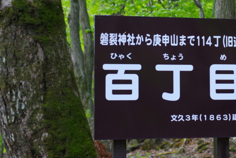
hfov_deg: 23.4
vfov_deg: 15.9
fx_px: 564
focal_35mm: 86
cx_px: 173
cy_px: 64
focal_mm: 35
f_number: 5.6
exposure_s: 1/80
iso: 1600
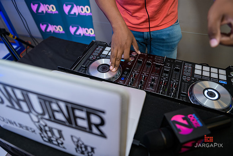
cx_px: 116
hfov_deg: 69.4
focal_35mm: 26
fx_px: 168
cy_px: 78
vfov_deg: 49.6
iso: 400
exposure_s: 1/125
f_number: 3.2
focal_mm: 26
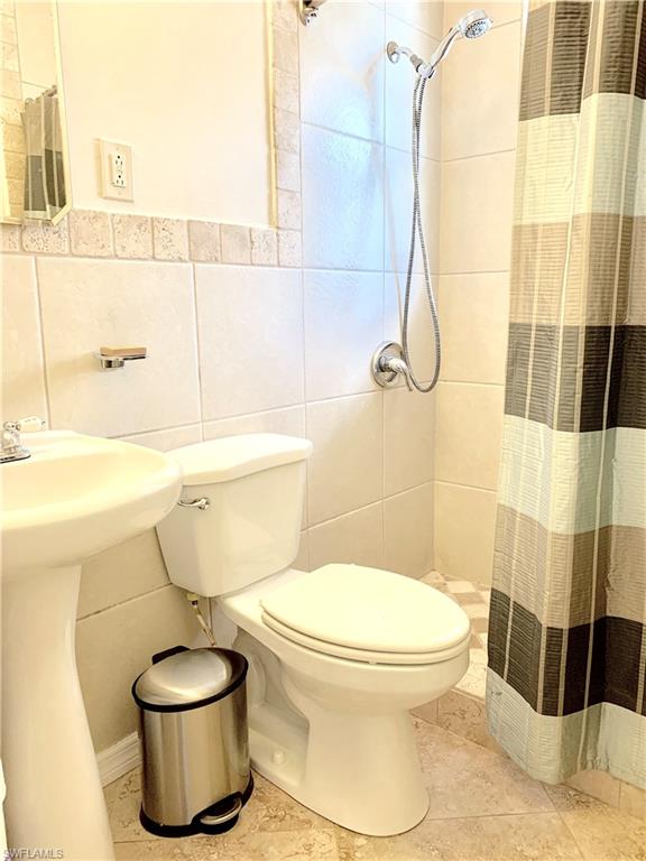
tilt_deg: -10.4
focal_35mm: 26
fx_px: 647
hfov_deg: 53.1
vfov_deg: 67.3
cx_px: 323
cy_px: 430
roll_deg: +1.5
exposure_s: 1/60
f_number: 1.8
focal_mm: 4.25
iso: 100
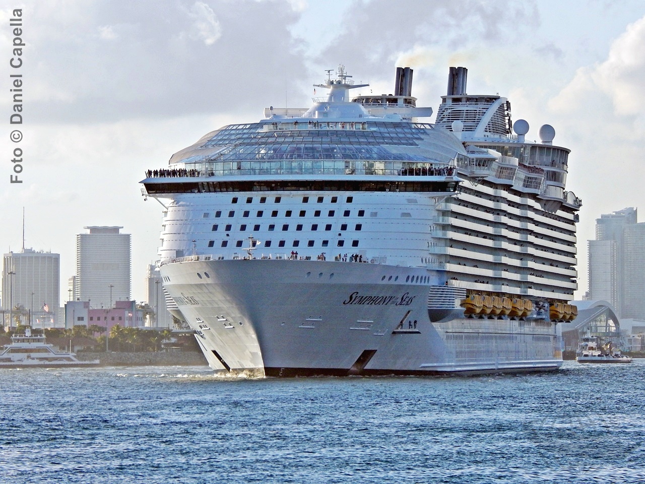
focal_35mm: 234
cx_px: 322
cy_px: 242
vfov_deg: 6.4
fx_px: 4360
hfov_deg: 8.5
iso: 125
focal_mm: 41.7
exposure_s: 1/500
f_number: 5.6
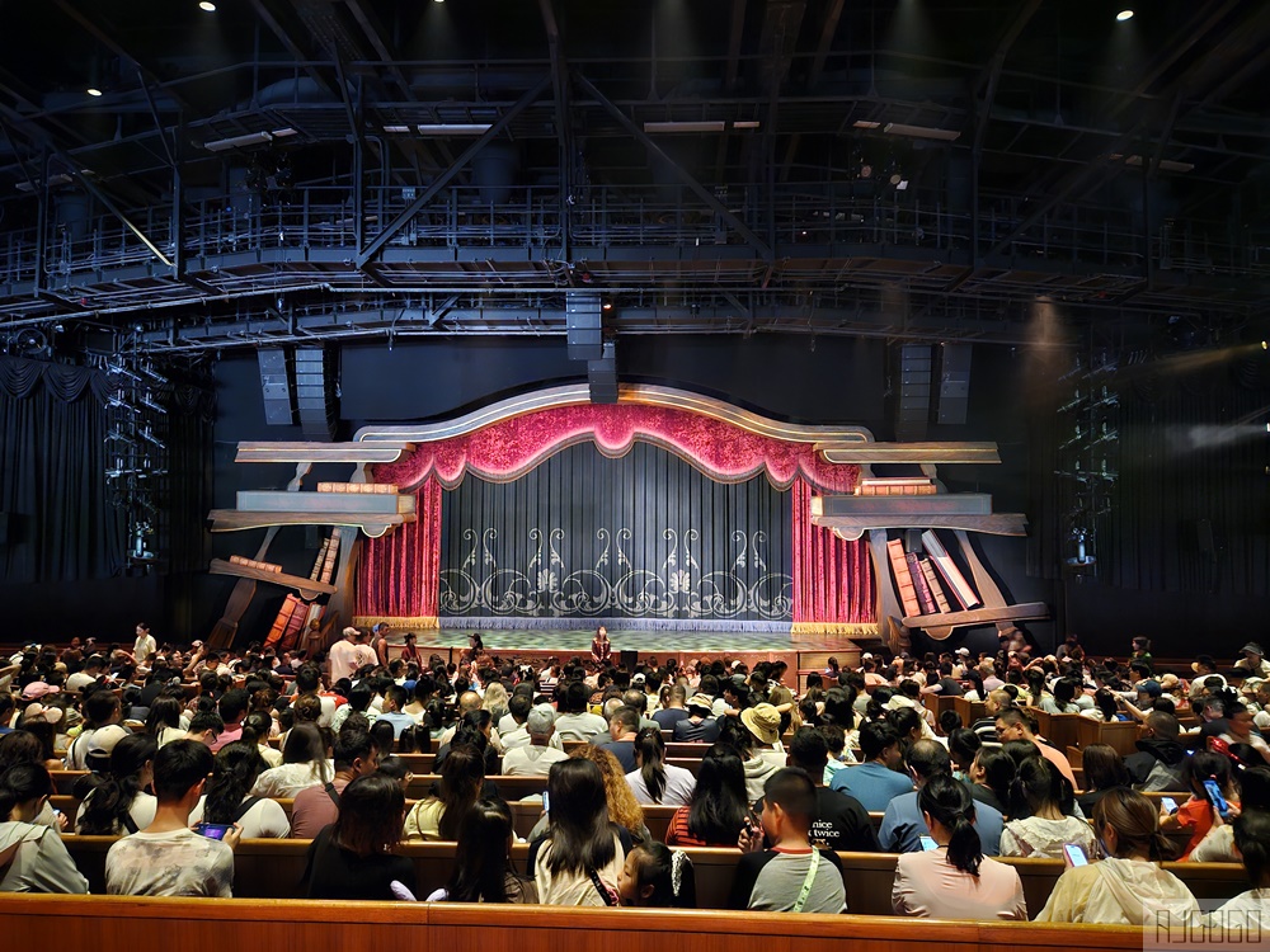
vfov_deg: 58.9
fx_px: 844
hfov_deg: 73.9
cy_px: 476
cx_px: 635
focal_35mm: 23
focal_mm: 5.4
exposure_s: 1/15
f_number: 1.8
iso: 1250
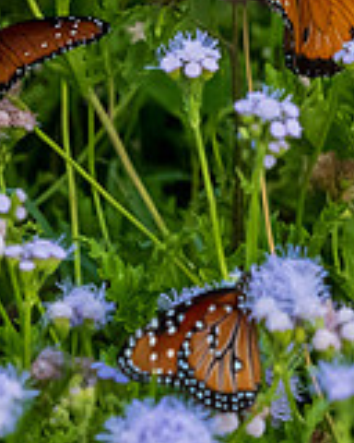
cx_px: 283
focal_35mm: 1020
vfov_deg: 1.9
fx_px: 13358
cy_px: -38
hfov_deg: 1.5
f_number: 7.1
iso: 1800
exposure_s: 1/1600
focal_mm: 135
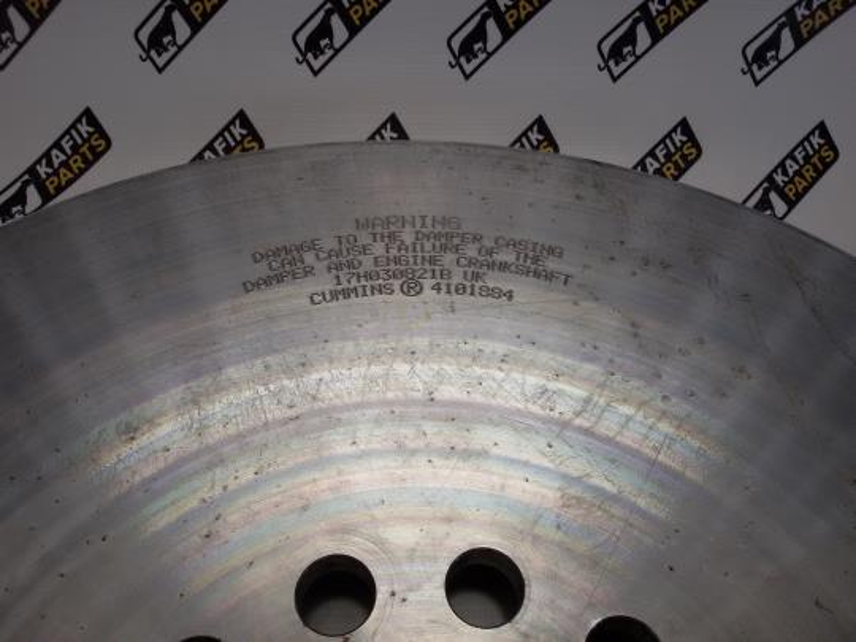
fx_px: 767
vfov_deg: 45.4
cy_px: 321
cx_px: 428
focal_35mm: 31
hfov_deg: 58.4
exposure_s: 1/111
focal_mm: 2.93
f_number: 2.4
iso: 40
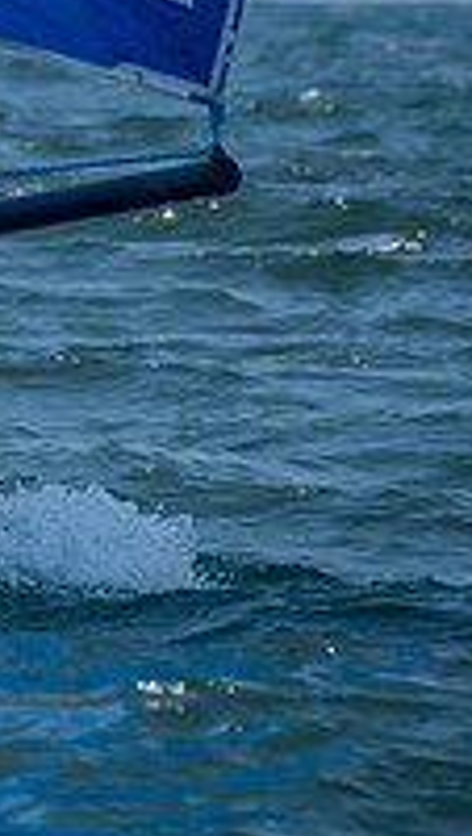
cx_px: -657
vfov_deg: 2.1
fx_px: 22973
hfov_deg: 1.2
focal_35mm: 1036
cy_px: 73
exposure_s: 1/1600
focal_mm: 220
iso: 400
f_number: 8
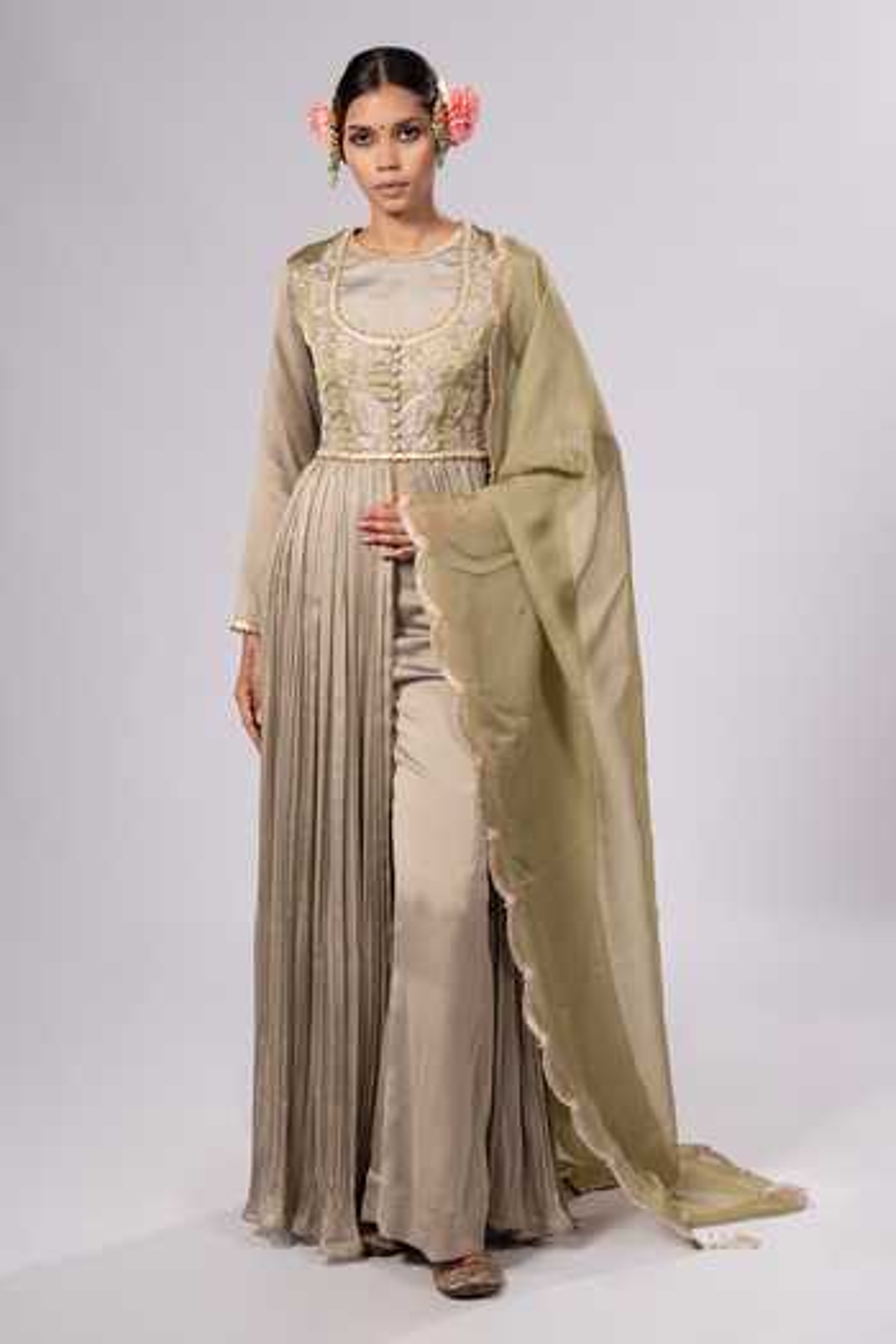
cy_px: 672
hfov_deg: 19.5
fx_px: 2613
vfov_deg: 28.8
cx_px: 448
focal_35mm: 70
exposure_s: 1/160
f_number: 7.1
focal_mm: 47
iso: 160
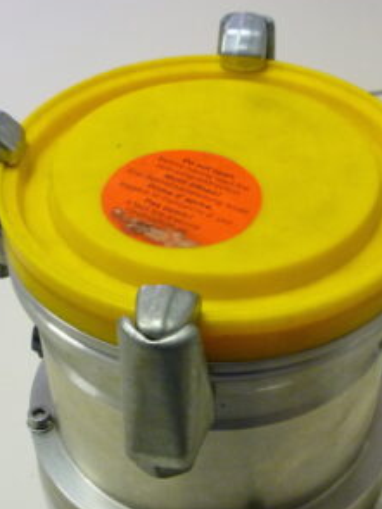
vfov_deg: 32.3
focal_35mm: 59
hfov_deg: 24.7
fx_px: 869
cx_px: 240
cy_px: 364
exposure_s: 1/30
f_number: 3.3
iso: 400
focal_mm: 5.2
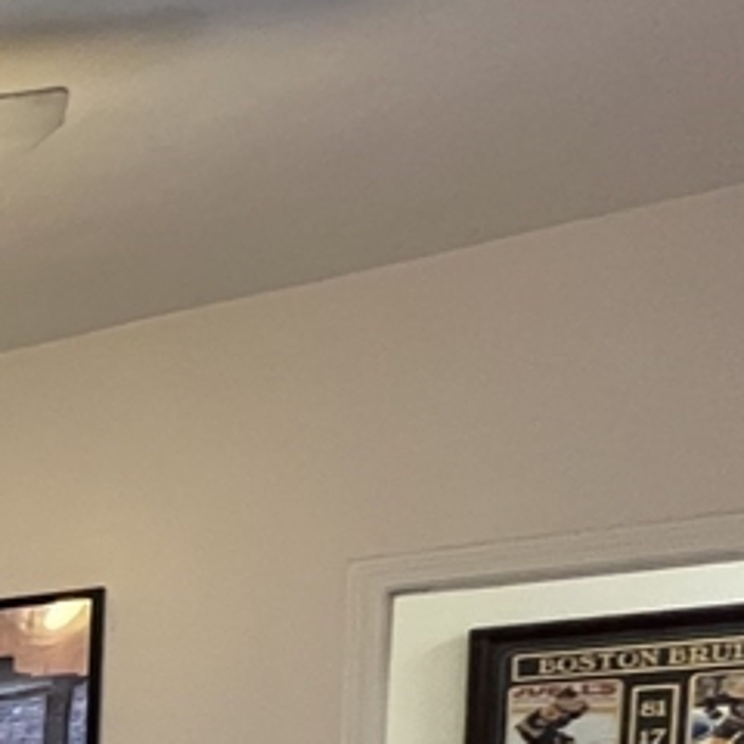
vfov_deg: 28.8
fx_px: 1192
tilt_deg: -6.1
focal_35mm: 49
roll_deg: +3.0
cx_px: -725
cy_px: 946
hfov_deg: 19.6
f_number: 1.8
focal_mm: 1.57
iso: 640
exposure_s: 1/60
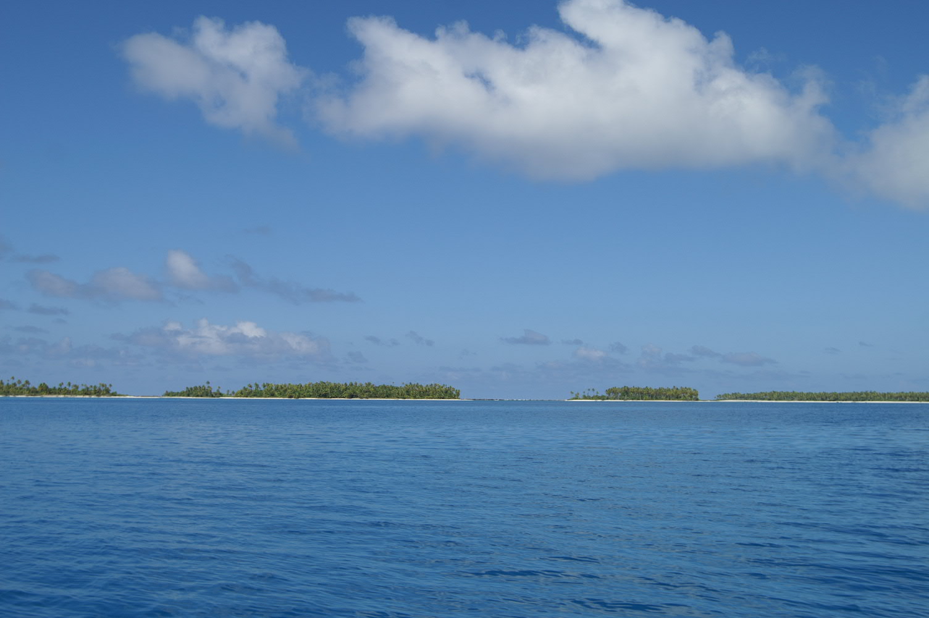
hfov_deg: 46.4
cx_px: 464
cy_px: 309
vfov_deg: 31.8
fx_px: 1083
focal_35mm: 42
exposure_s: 1/800
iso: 100
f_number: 7.1
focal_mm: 28
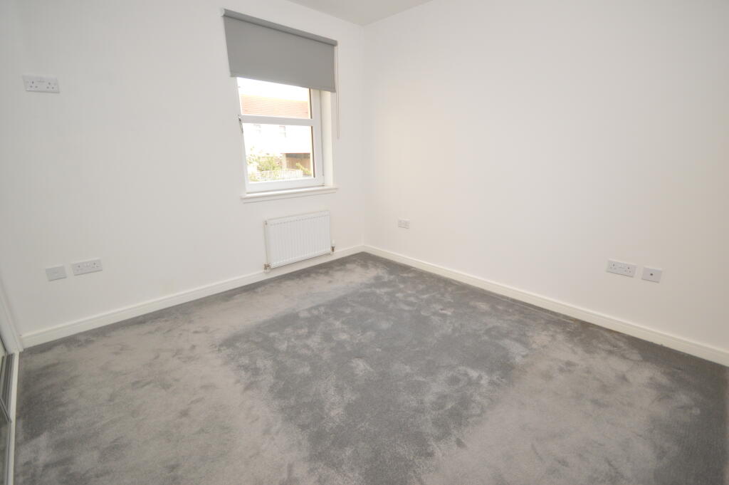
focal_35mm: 15
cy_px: 242
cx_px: 364
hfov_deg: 100.4
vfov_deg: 77.2
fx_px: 303
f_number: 4
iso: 560
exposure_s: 1/60
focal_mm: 10
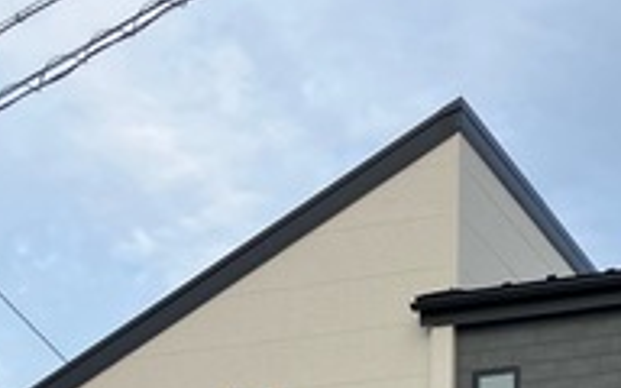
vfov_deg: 12.0
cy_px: 744
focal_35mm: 99
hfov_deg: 20.7
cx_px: 521
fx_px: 1676
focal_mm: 3.99
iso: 32
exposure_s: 1/565
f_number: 1.8
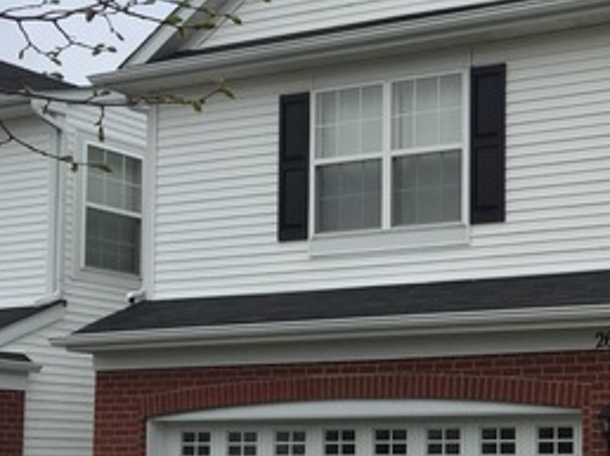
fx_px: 1268
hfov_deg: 25.2
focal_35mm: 72
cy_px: 409
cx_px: 664
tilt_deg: +4.0
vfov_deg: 20.0
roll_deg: +0.0
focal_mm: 4.15
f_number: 2.2
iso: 32
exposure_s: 1/989
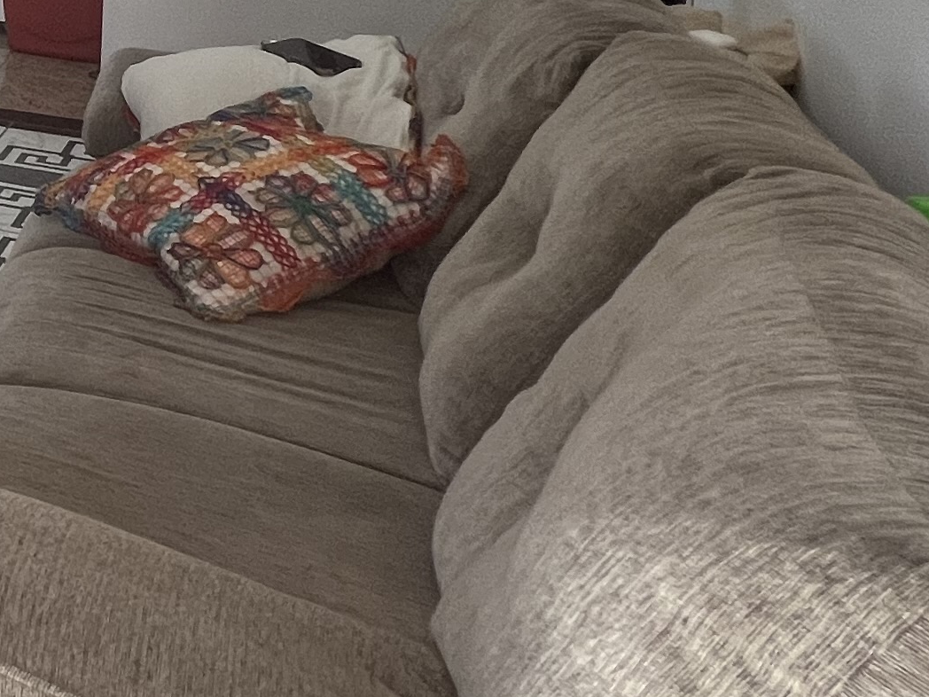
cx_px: -619
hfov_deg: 24.3
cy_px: -165
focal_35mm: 50
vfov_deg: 25.7
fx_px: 1342
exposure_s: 1/99
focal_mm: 1.57
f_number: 1.8
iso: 125
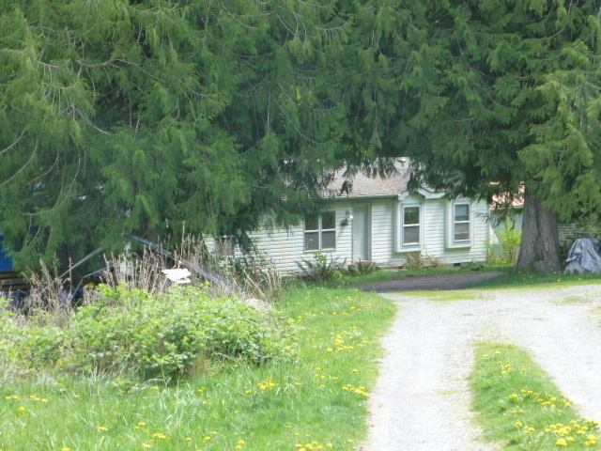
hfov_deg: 17.1
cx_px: 300
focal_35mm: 115
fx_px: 1997
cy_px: 226
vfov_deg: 12.9
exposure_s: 1/80
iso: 160
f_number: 5.3
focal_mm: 20.6
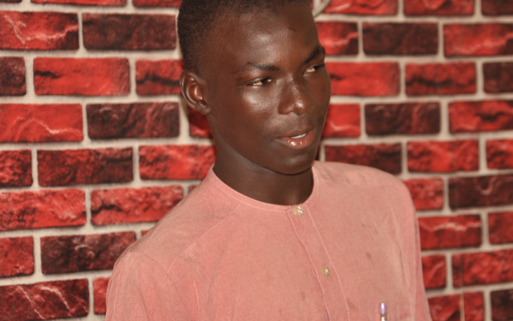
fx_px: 2055
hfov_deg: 14.2
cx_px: 243
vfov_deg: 8.9
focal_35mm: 147
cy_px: 171
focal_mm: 66
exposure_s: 1/60
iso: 200
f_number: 5.3
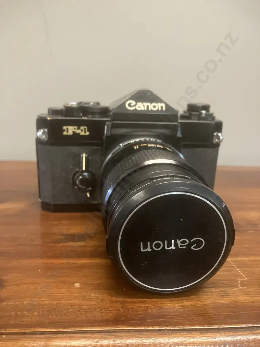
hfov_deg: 49.7
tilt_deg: -14.3
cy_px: 174
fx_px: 280
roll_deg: -3.0
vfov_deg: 63.4
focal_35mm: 28
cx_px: 130
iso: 400
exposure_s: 1/33
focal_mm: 3.99
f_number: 1.8
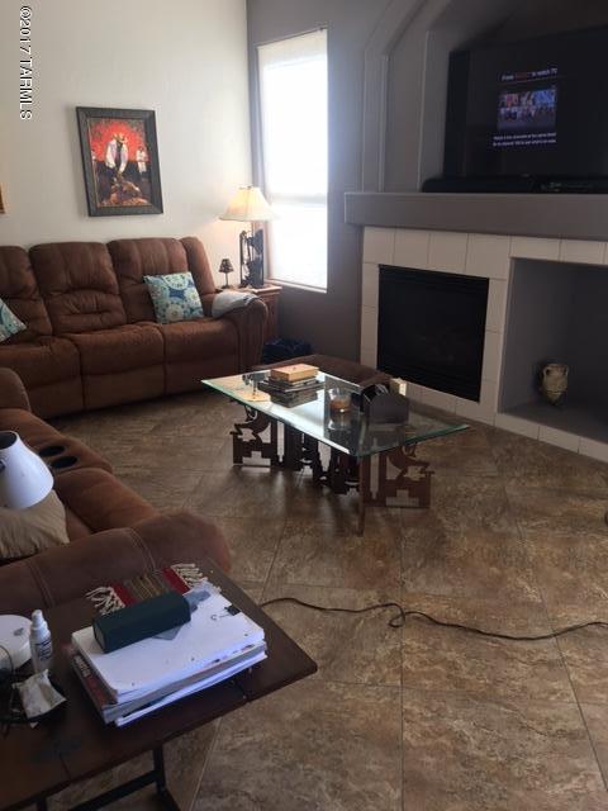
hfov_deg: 48.2
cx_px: 304
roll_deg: +1.0
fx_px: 679
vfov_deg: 61.7
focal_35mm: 29
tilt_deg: -17.1
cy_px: 406
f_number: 2.2
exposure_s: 1/40
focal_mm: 4.15
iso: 25
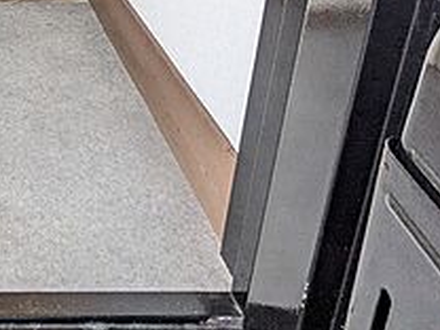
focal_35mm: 43
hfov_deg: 35.5
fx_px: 547
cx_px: -74
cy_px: -123
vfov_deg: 27.0
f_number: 2.2
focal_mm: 1.83
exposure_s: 1/40
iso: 250
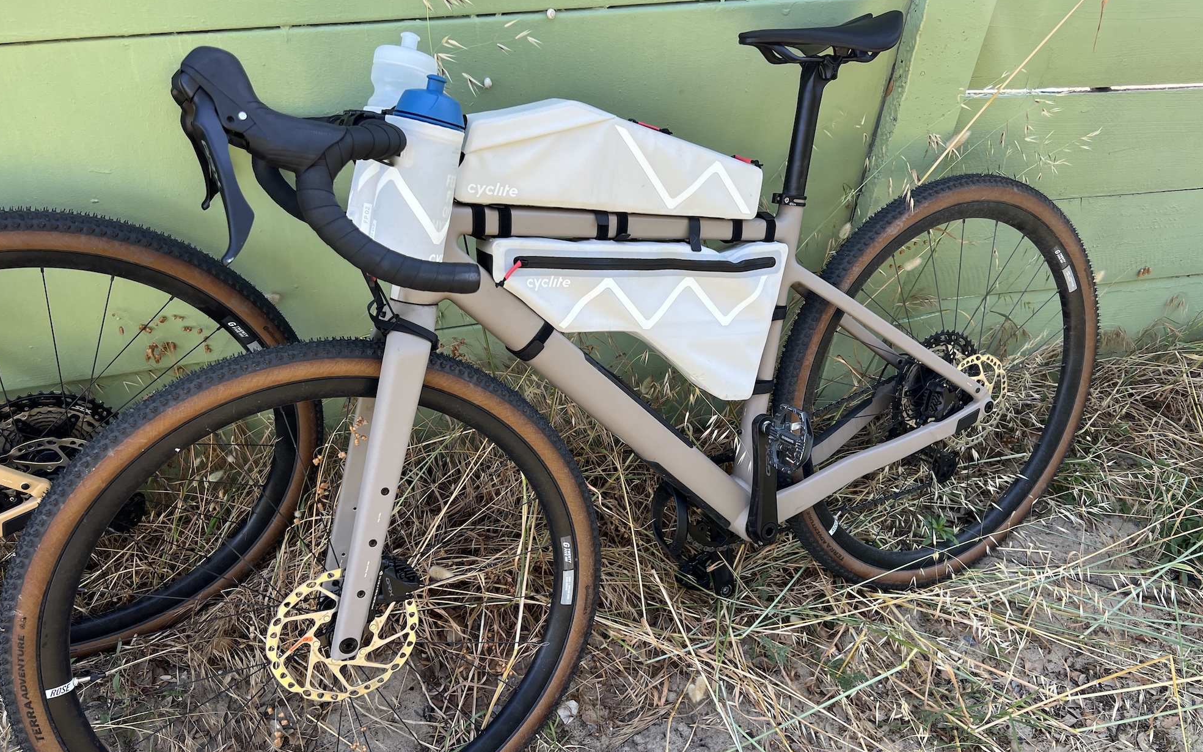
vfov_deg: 44.5
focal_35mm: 28
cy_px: 393
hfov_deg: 66.5
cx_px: 604
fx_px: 918
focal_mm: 5.7
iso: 40
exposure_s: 1/288
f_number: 1.5
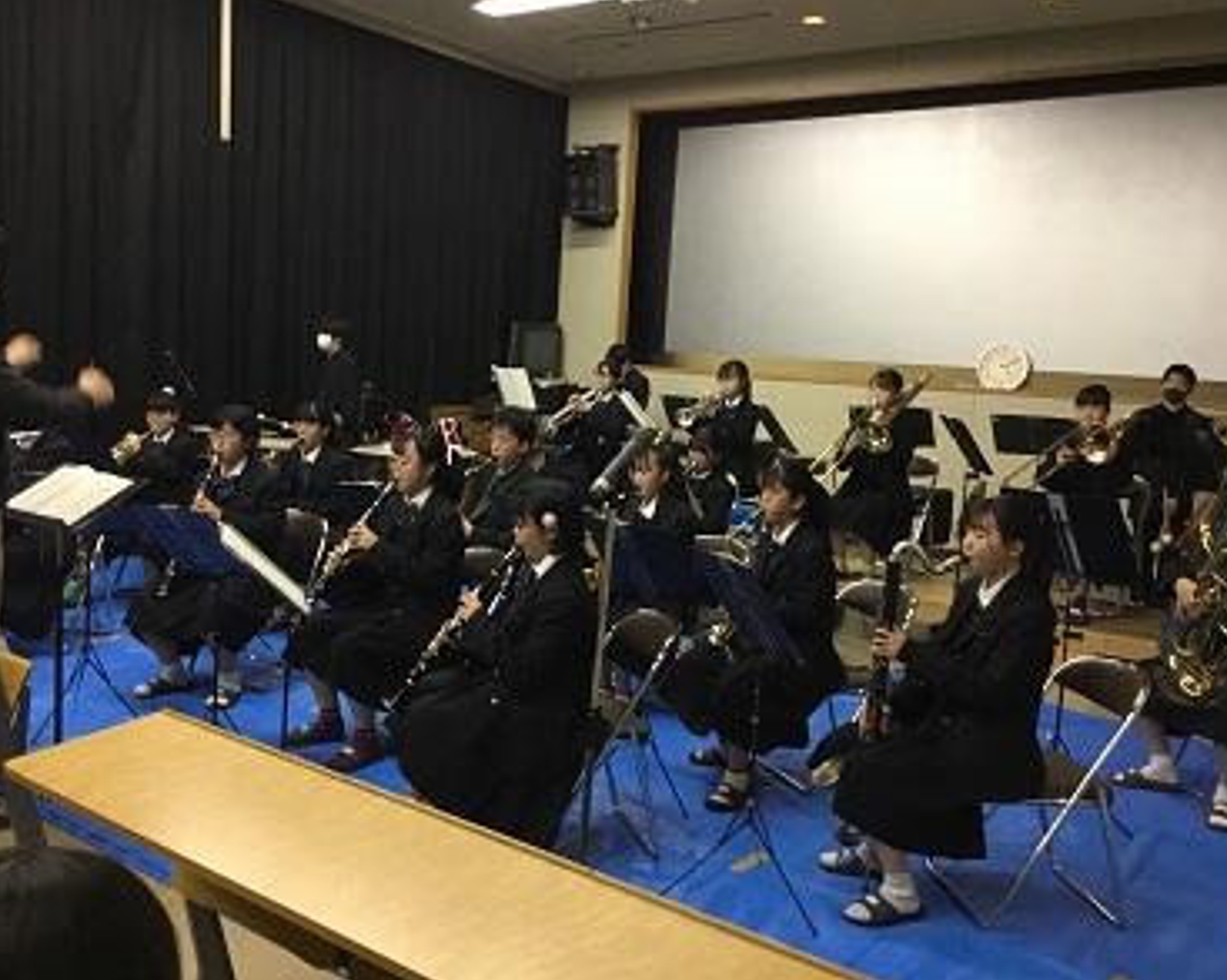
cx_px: 598
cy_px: 492
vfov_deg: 44.5
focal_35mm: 33
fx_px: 1197
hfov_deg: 54.3
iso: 250
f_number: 2.4
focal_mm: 3.3
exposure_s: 1/24
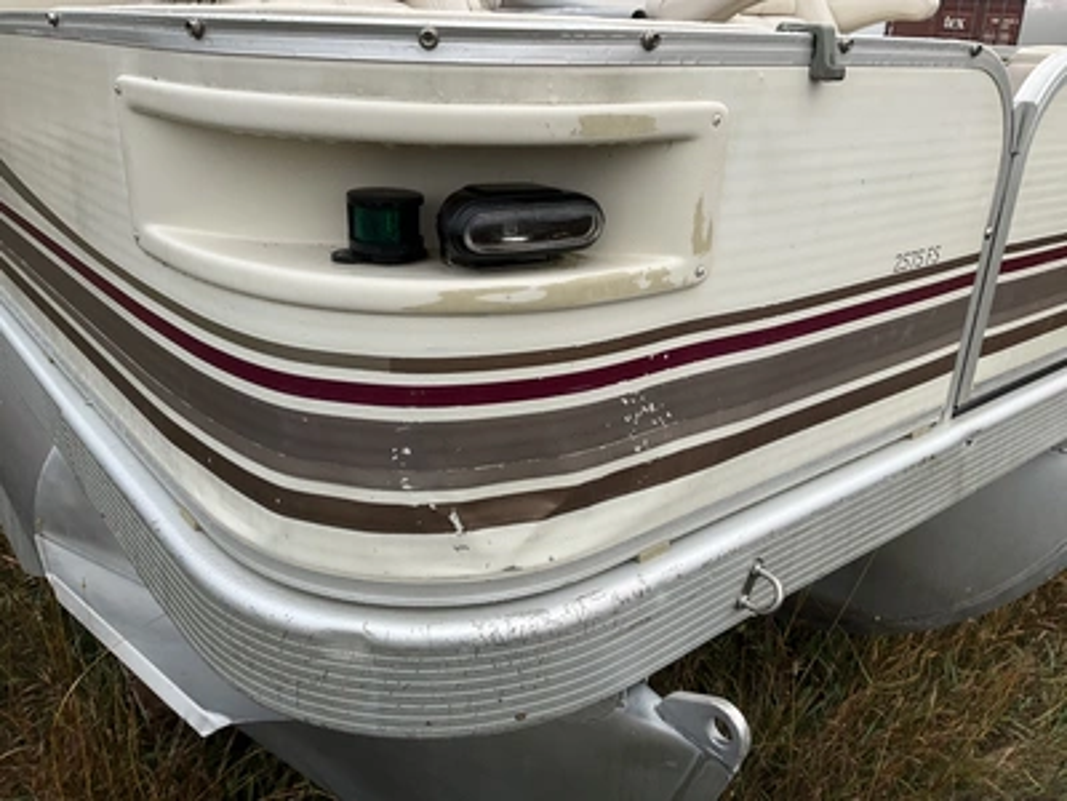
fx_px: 894
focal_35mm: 29
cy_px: 400
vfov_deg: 48.2
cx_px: 534
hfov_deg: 61.7
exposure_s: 1/122
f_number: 1.8
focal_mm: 3
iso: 20
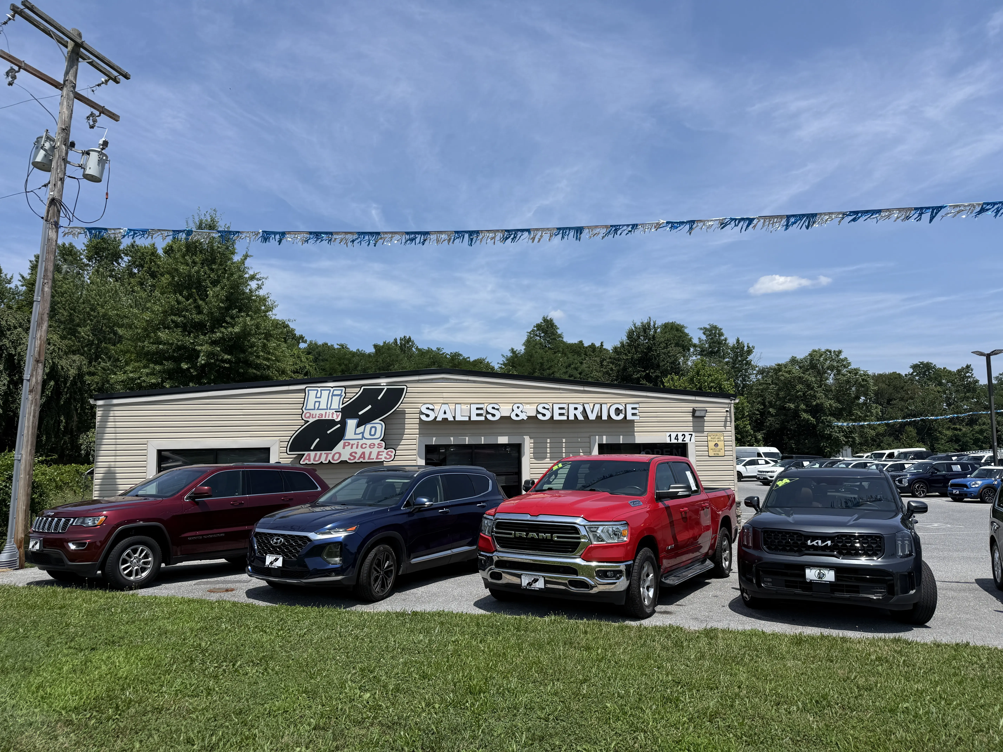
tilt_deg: +5.7
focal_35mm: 24
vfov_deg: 56.8
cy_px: 376
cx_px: 502
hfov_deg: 71.6
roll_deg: +0.9
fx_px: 695
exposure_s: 1/5319
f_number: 1.78
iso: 80
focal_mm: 6.76
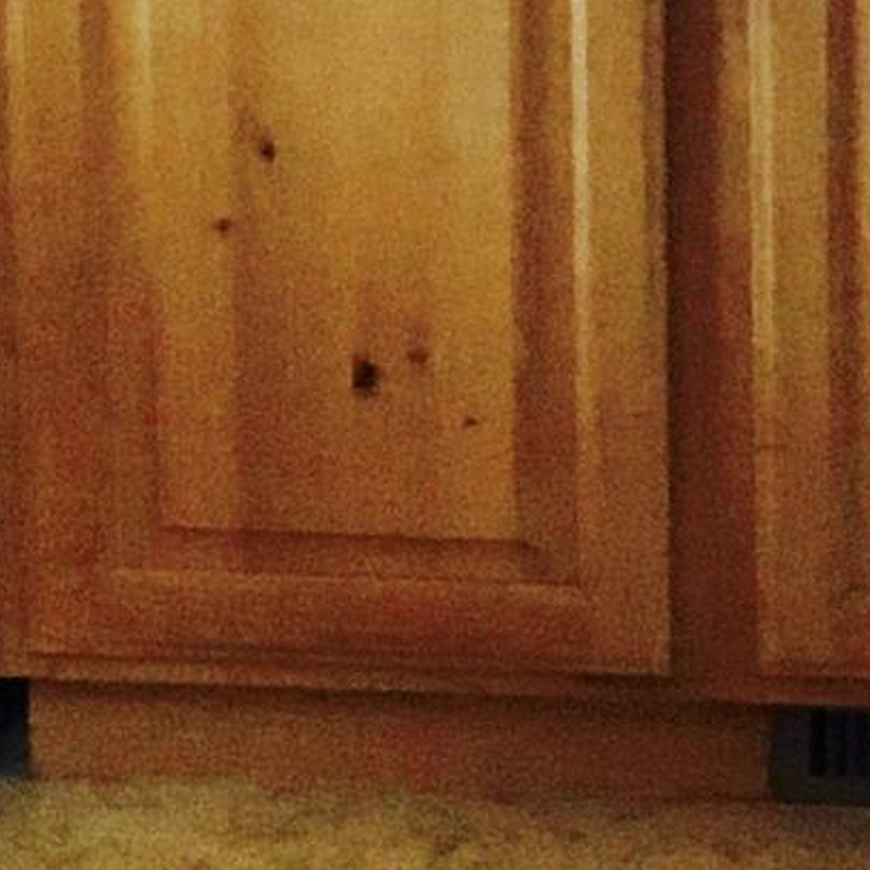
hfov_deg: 9.2
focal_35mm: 190
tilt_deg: -9.6
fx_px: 5403
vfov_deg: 9.0
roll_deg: -1.2
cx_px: 855
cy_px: -348
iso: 125
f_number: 2.2
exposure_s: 1/30
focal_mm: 4.15
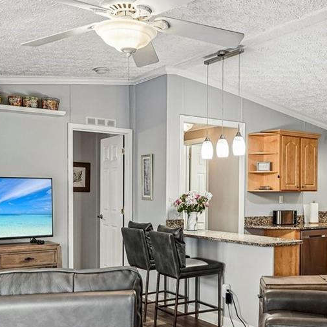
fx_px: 460
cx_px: 228
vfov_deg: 38.9
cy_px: 204
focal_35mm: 43
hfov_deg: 38.5
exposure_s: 1/4
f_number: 8
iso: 400
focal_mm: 16
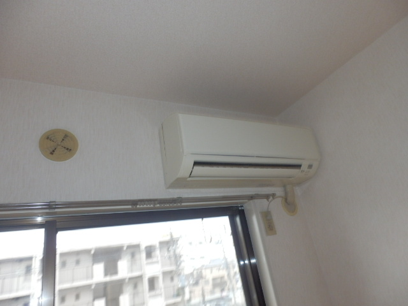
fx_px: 283
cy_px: 153
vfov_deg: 56.8
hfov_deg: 71.6
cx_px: 204
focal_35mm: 24
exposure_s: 1/30
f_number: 3
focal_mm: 4.2
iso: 250
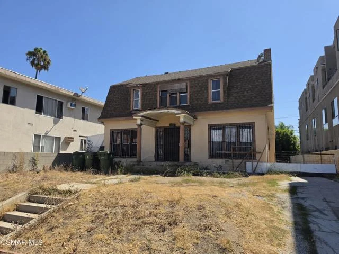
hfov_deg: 73.9
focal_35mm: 23
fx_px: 225
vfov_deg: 58.9
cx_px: 170
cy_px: 127
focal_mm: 6.5
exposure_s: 1/5955
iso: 64
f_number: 1.4
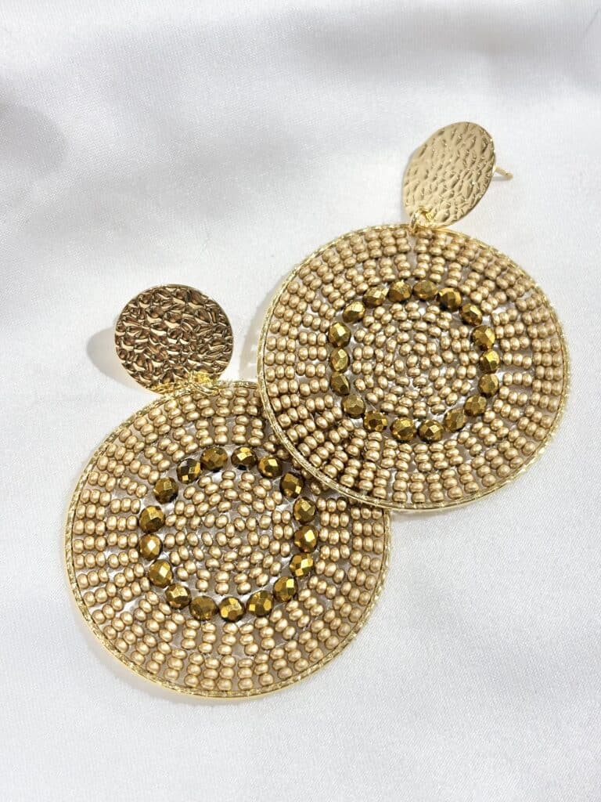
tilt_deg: -55.9
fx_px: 1204
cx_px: 300
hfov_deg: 28.0
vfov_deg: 36.8
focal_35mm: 52
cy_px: 401
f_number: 1.6
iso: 32
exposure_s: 1/160
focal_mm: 5.96
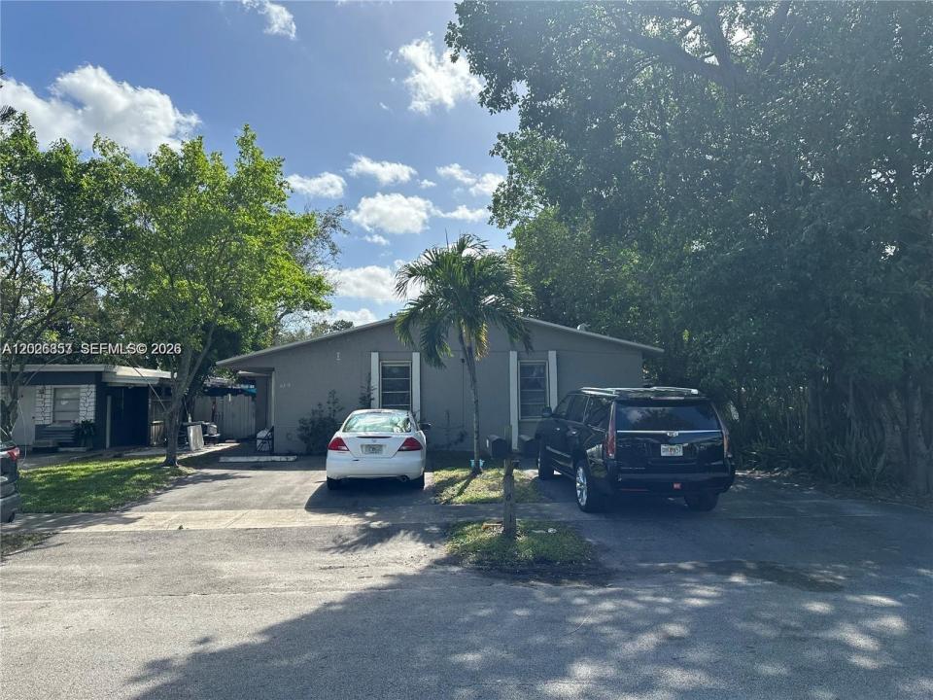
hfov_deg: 71.6
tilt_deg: +6.0
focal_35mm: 24
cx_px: 466
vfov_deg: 56.8
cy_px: 350
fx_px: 647
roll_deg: +0.8
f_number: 1.78
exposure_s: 1/4016
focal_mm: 6.86
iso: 80
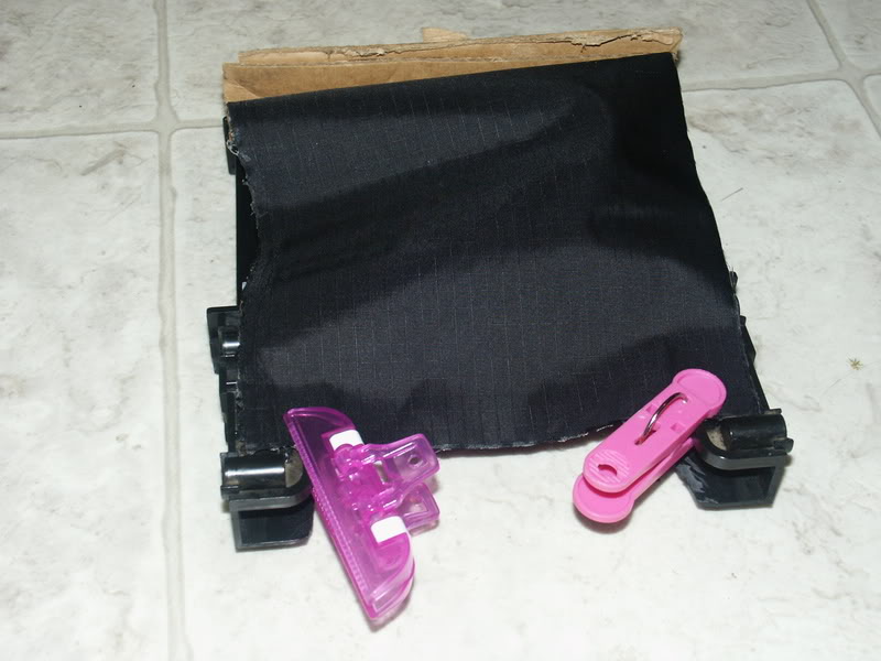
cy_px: 330
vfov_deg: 27.0
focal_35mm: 54
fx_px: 1374
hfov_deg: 35.5
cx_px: 440
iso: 200
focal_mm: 14.09
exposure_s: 1/45
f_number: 4.5
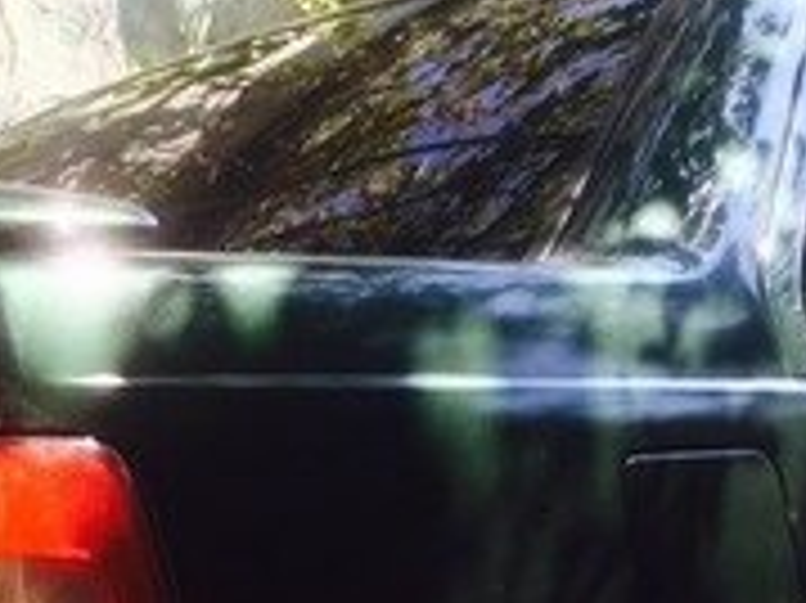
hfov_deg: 18.4
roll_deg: +6.1
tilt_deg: -8.8
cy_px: 727
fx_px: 2490
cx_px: 441
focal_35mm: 107
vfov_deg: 13.4
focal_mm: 4.15
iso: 32
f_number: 2.2
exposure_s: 1/488
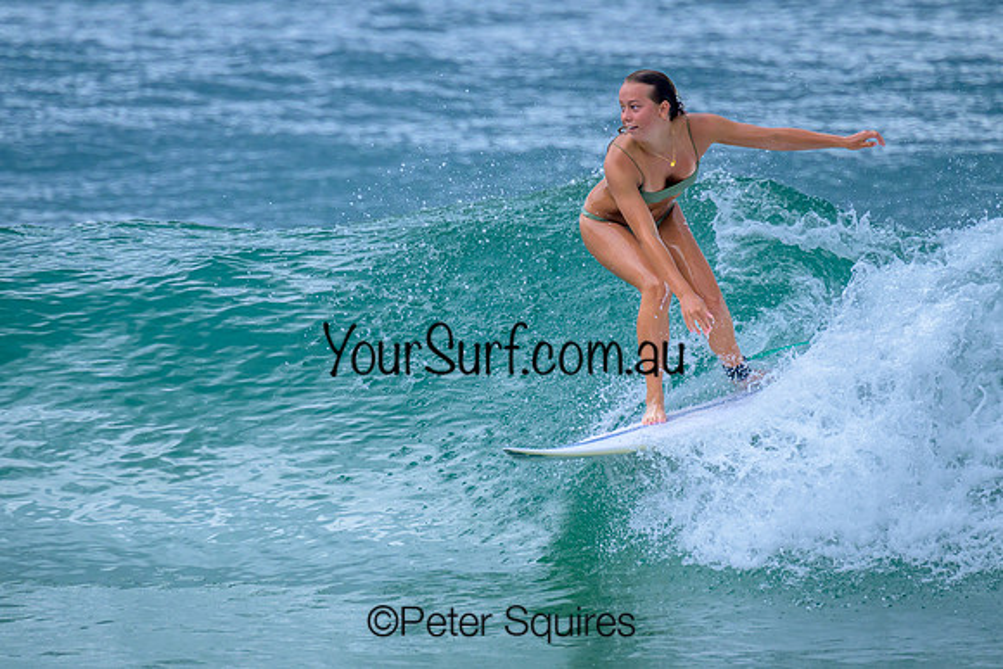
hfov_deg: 2.9
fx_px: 19765
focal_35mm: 709
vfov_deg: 1.9
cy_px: 323
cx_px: 468
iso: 1600
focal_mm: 560
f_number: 8
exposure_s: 1/2000
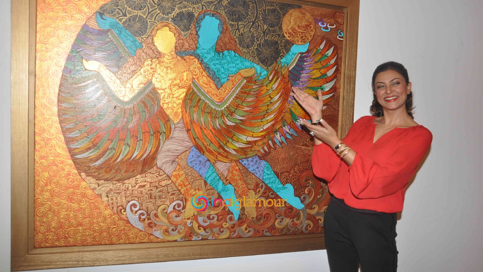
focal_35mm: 35
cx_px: 239
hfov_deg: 56.6
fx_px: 448
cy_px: 137
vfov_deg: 33.7
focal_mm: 22
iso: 800
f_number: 10
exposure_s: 1/160
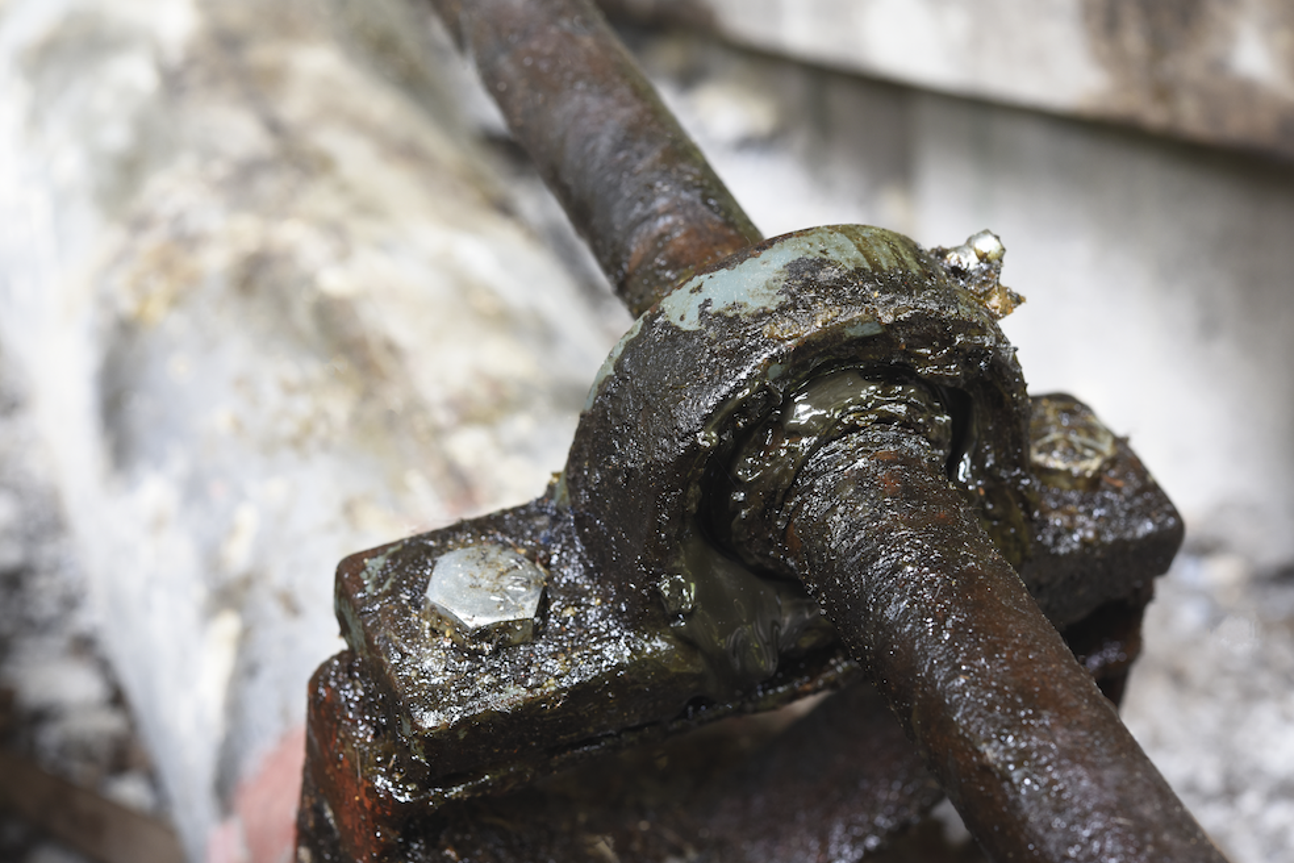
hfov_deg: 32.9
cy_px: 437
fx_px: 2192
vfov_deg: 22.3
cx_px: 652
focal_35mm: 61
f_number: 9
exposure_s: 1/20
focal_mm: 60
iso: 640
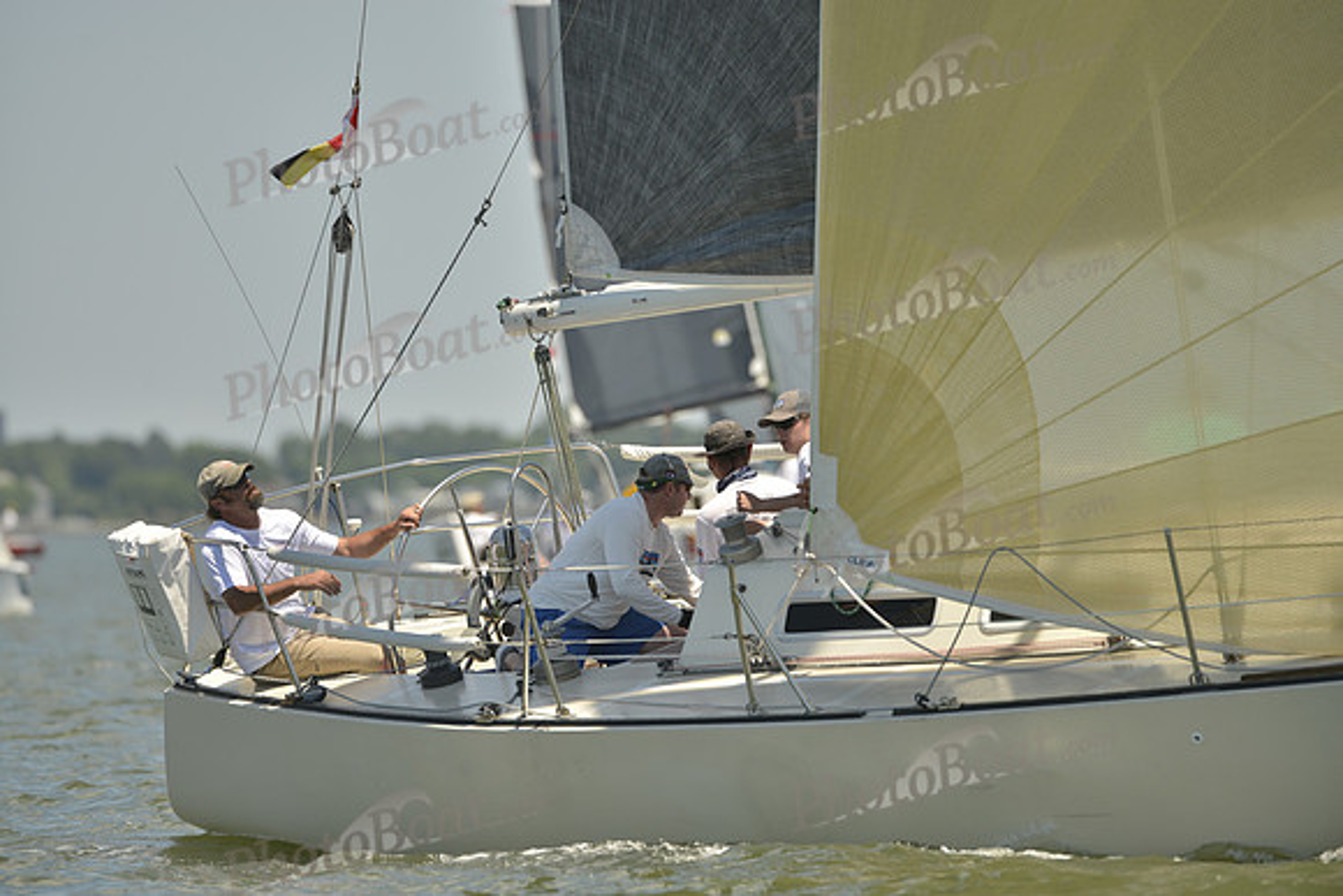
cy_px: 448
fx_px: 14925
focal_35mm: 400
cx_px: 672
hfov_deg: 5.2
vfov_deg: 3.4
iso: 200
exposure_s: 1/1250
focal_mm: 400
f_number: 5
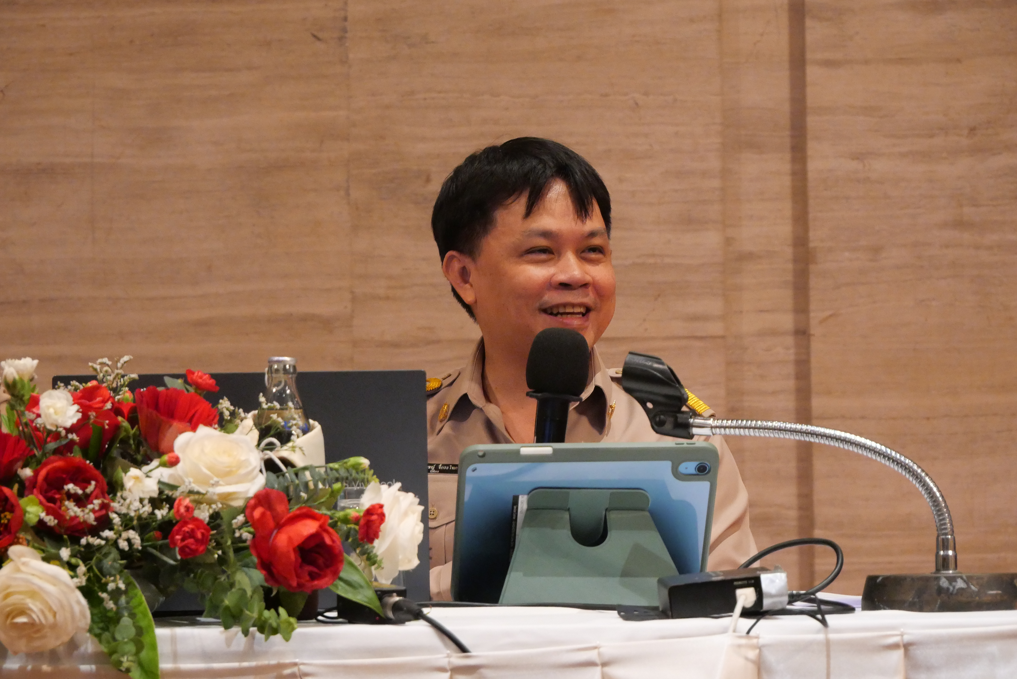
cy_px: 340
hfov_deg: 16.5
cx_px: 508
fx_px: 3505
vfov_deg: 11.1
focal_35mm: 124
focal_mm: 60
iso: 3200
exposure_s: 1/100
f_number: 5.6
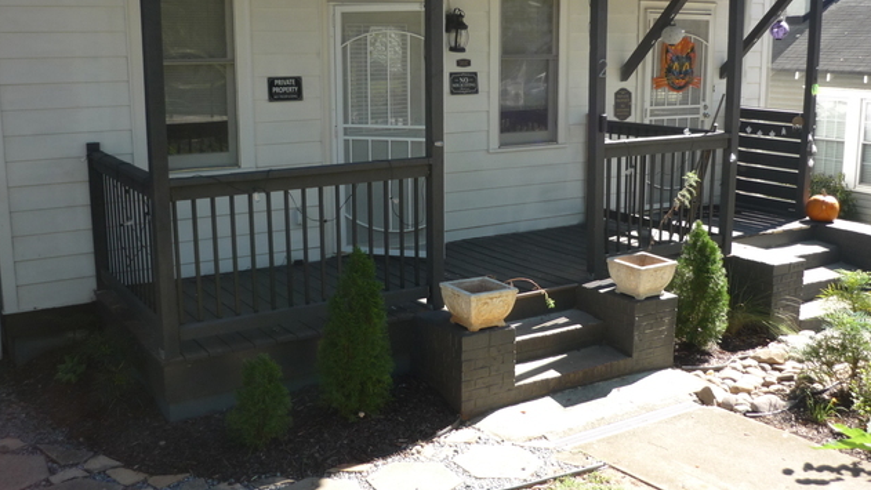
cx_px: 453
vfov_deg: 31.1
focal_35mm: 38
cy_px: 206
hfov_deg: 52.8
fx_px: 878
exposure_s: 1/250
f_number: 2.8
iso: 100
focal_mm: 5.5
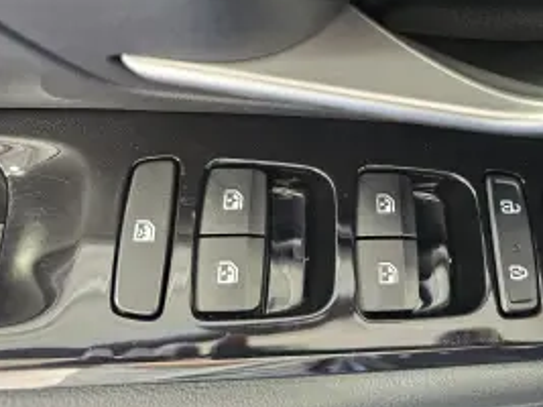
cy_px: 157
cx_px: 358
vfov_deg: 45.1
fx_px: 486
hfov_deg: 57.2
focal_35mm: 31
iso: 640
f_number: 1.7
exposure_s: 1/50
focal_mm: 6.3
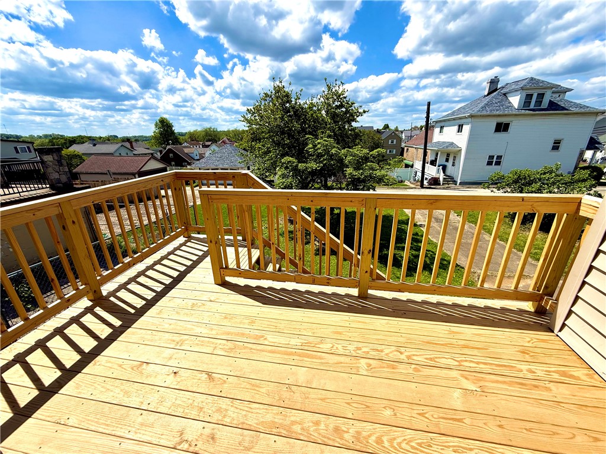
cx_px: 303
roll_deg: +0.3
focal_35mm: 14
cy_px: 227
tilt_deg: -19.5
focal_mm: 2.22
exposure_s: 1/2410
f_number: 2.2
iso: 50
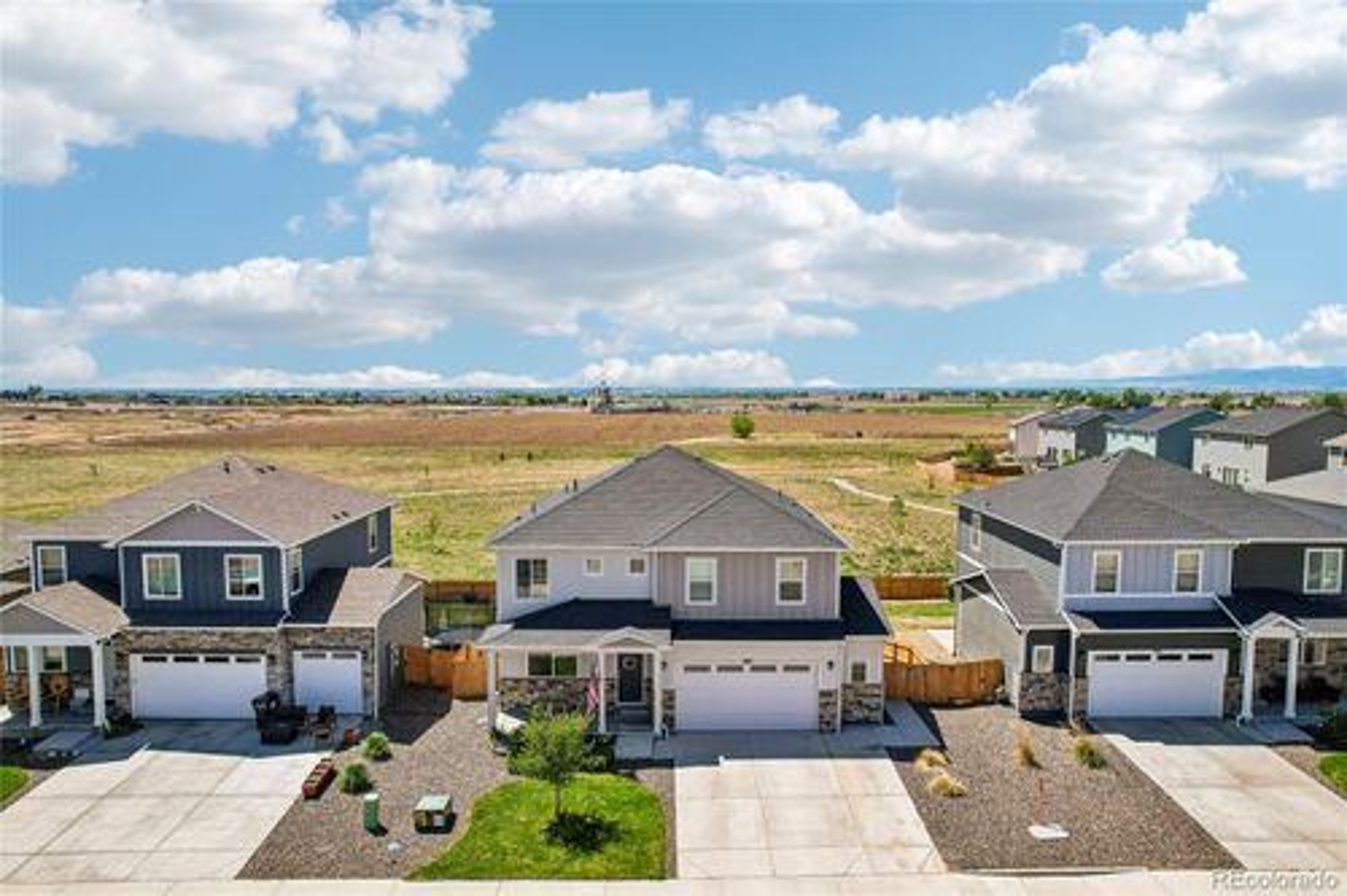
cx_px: 674
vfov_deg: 57.2
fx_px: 823
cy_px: 448
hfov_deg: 78.6
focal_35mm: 22
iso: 110
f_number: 2.8
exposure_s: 1/2500
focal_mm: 8.4
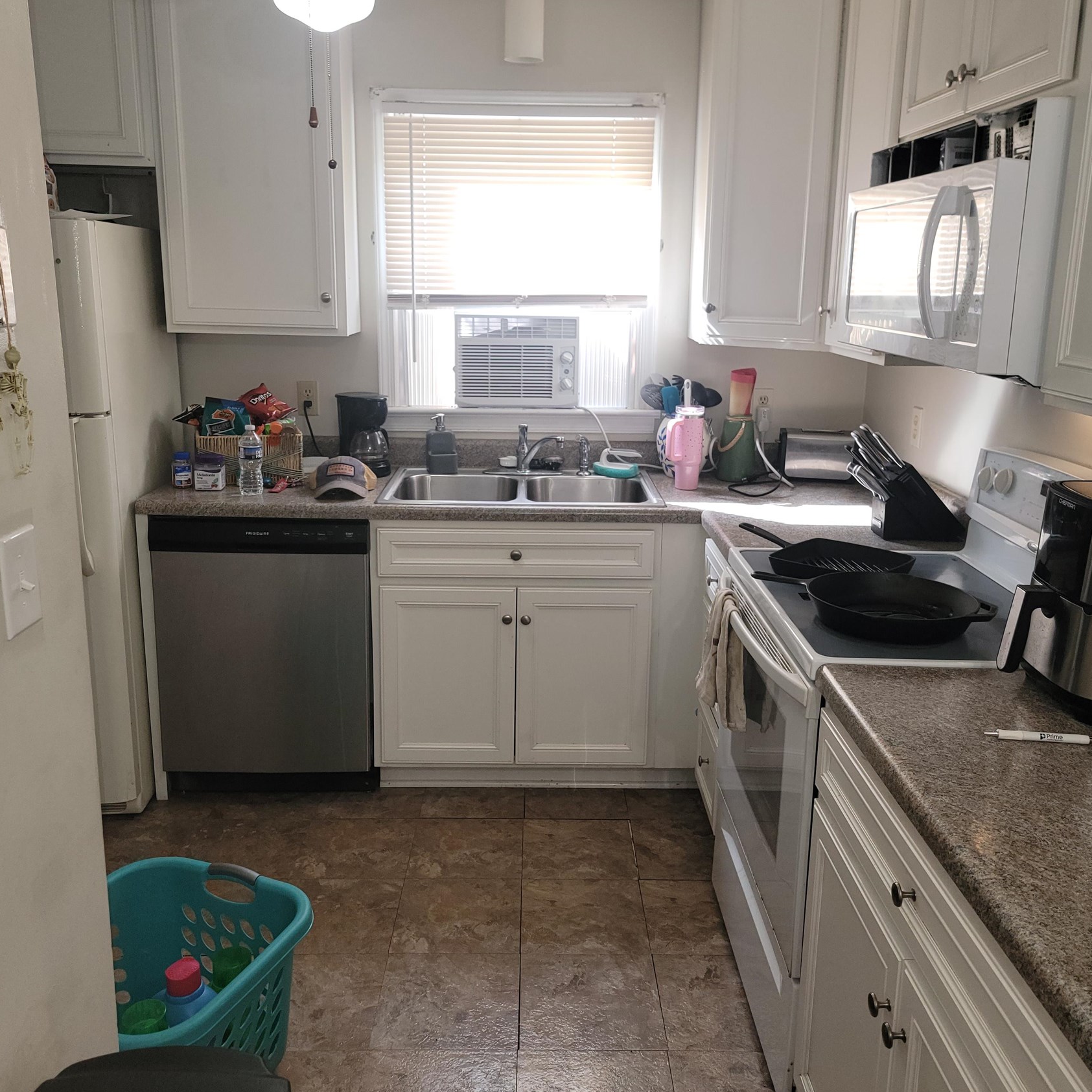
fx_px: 1035
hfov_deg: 55.6
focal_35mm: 29
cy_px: 497
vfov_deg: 55.5
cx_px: 554
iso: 100
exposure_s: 1/60
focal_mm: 6.7
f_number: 1.8
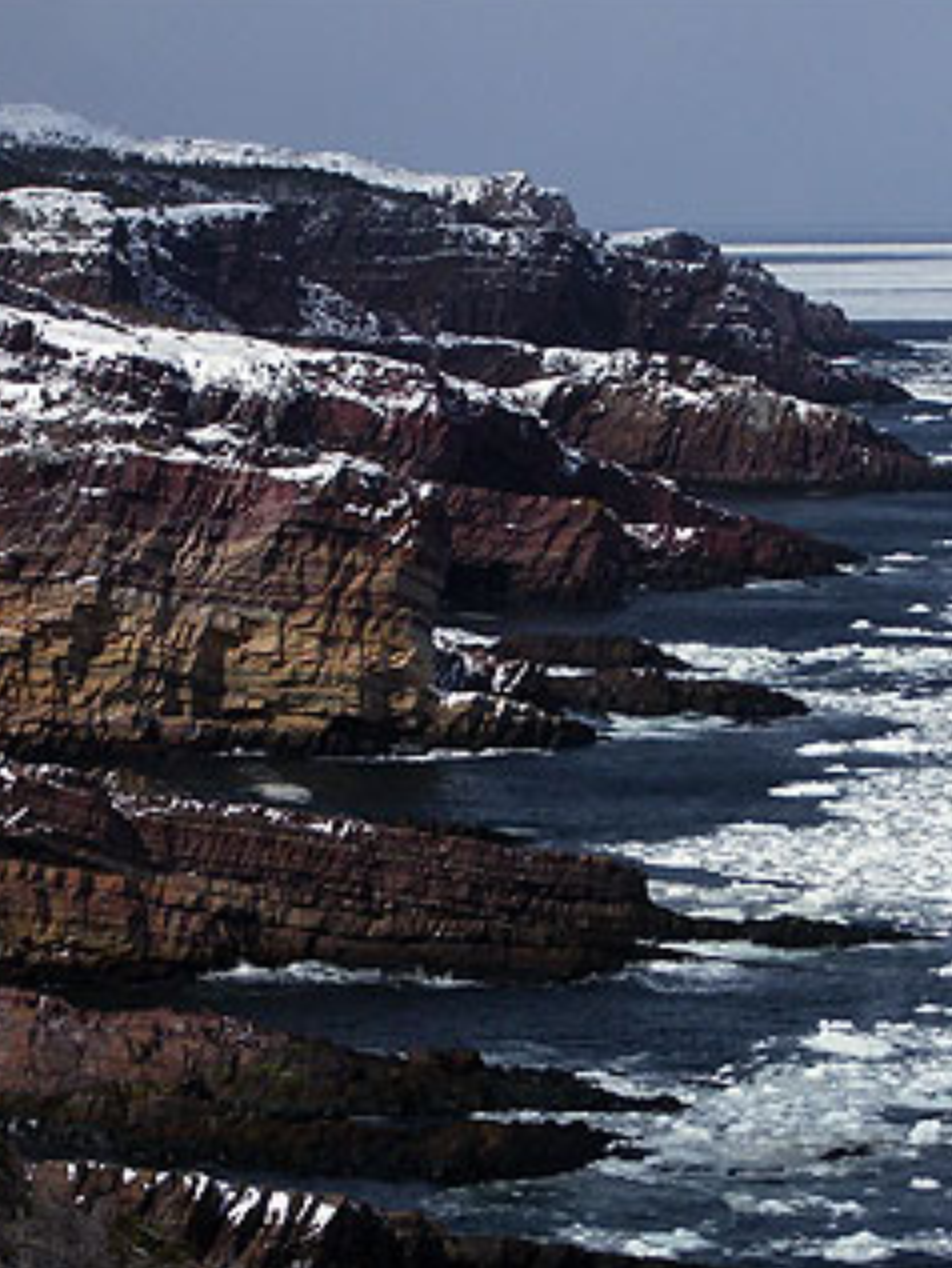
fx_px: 5570
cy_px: 652
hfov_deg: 9.8
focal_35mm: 152
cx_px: 360
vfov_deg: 13.0
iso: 80
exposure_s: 1/640
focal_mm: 17.4
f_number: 7.7
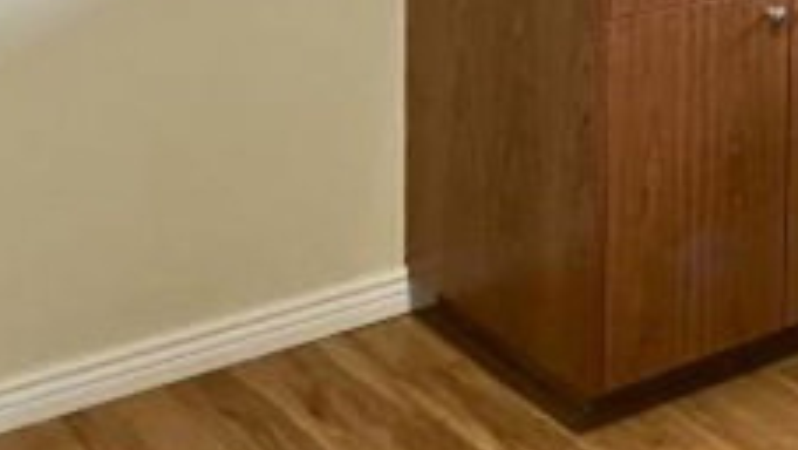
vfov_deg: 12.7
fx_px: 1884
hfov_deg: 22.3
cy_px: -292
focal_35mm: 89
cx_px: 921
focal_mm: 4.15
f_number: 2.2
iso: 40
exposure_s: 1/30
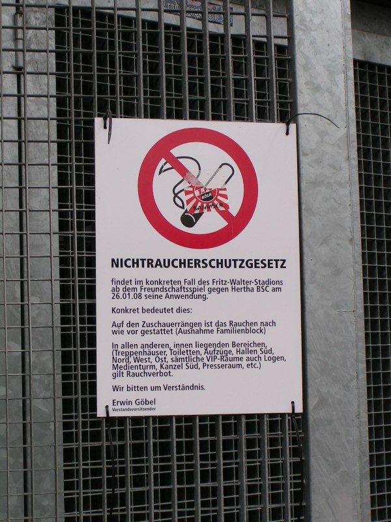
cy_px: 261
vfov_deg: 27.0
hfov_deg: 20.4
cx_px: 196
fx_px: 1084
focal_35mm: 72
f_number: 5
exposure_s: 1/200
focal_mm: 11
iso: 50
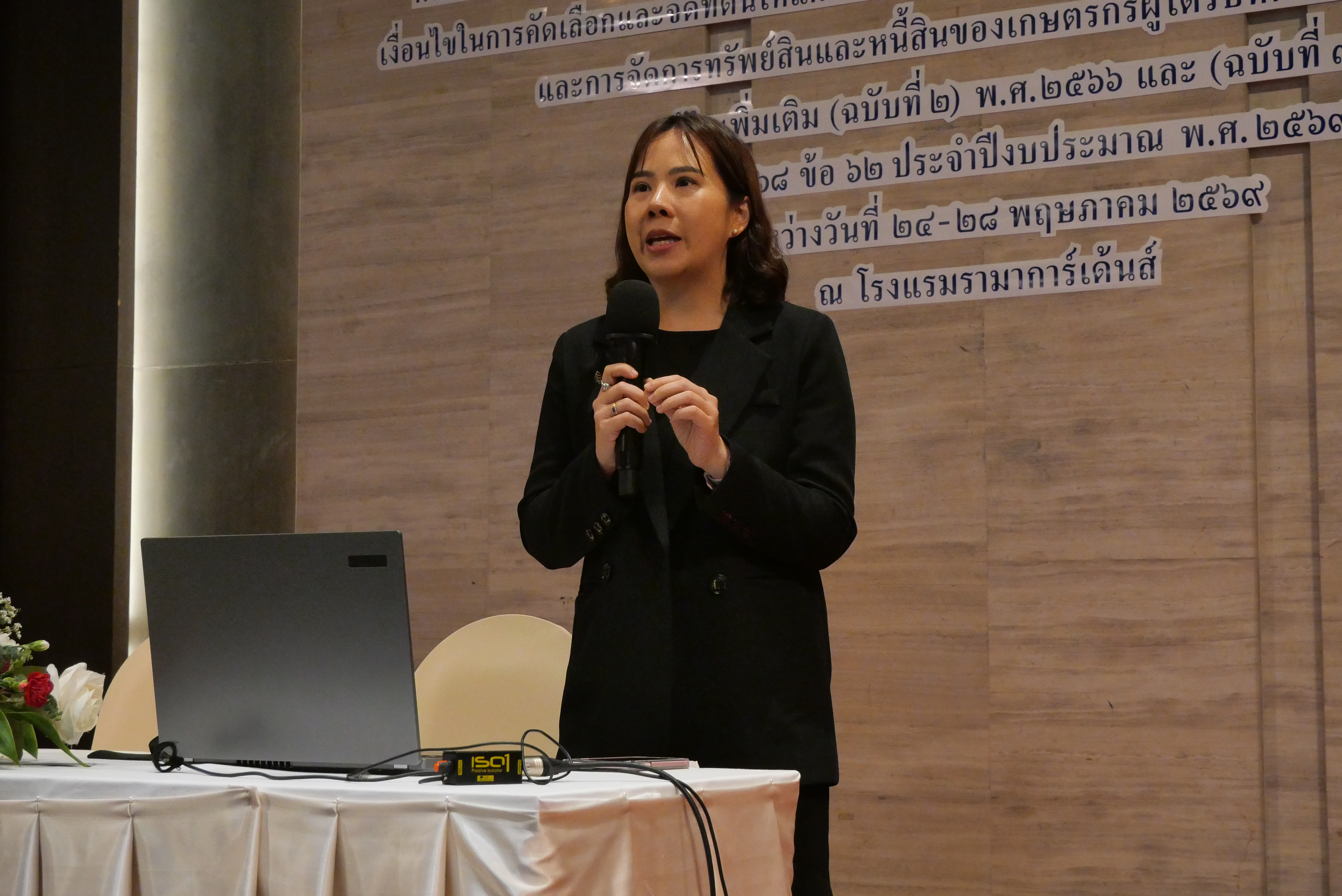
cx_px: 671
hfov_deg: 38.9
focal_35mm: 51
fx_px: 1902
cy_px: 448
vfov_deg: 26.5
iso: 3200
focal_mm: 25
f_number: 5.6
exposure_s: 1/125
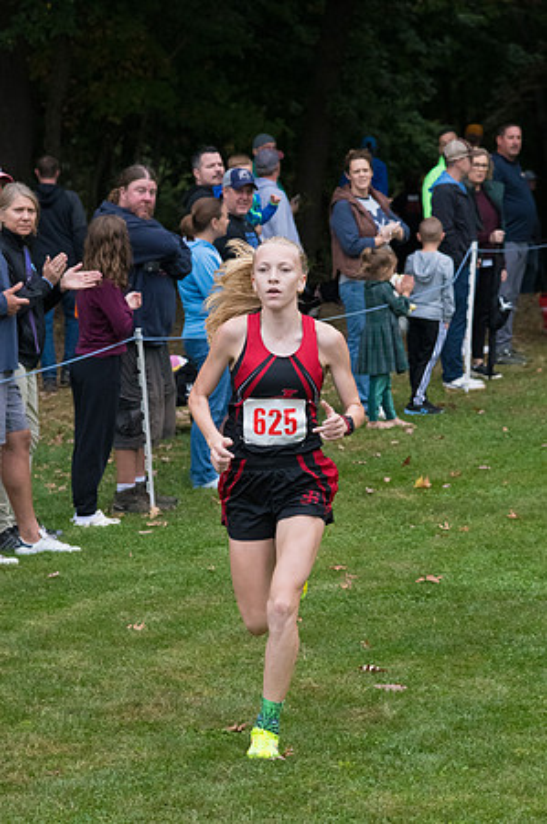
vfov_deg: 14.0
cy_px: 412
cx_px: 274
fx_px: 3358
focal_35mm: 147
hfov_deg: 9.3
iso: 3200
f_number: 5.6
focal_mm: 98
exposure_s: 1/1600
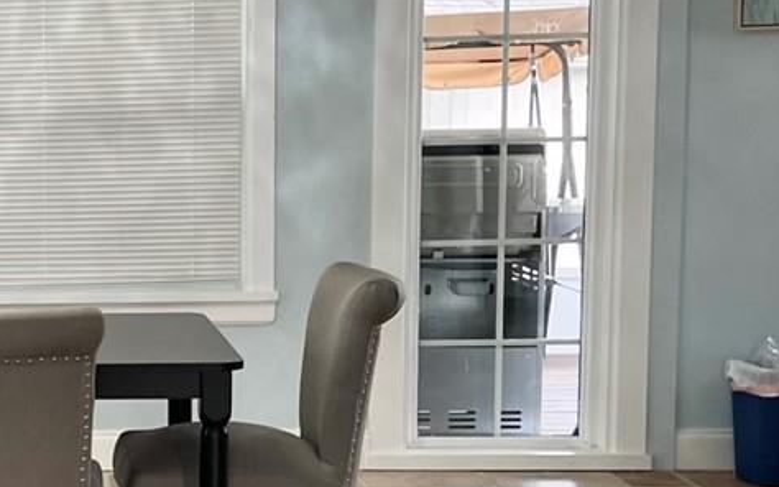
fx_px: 1974
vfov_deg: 14.0
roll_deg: +1.3
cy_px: 295
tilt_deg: -5.8
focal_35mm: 93
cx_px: -161
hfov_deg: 20.8
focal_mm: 5.7
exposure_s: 1/121
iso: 125
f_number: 1.5
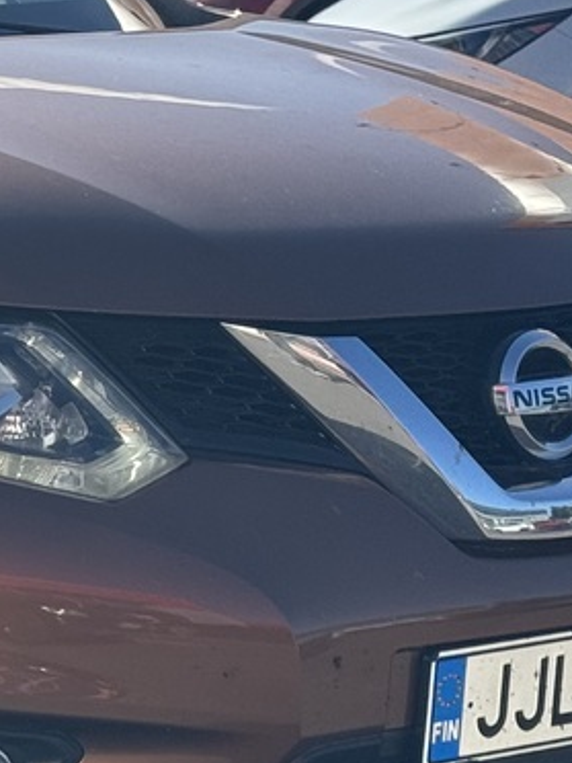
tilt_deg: -9.9
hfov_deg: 7.7
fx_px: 4098
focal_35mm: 186
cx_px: -529
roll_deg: +0.2
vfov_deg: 10.6
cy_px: 474
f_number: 1.78
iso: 64
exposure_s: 1/3257
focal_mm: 6.76
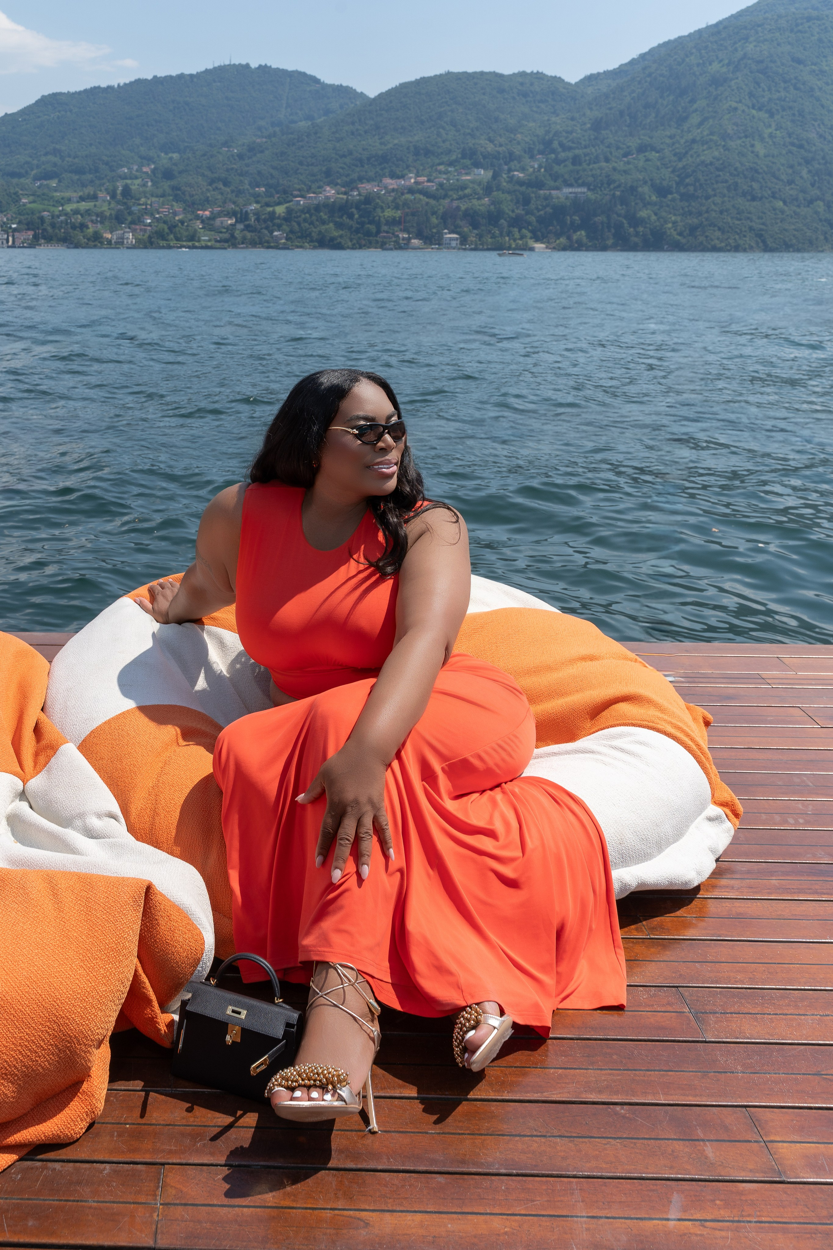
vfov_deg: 65.5
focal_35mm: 28
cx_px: 416
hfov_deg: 46.4
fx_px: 972
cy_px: 625
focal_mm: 28
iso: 100
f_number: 10
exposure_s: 1/250
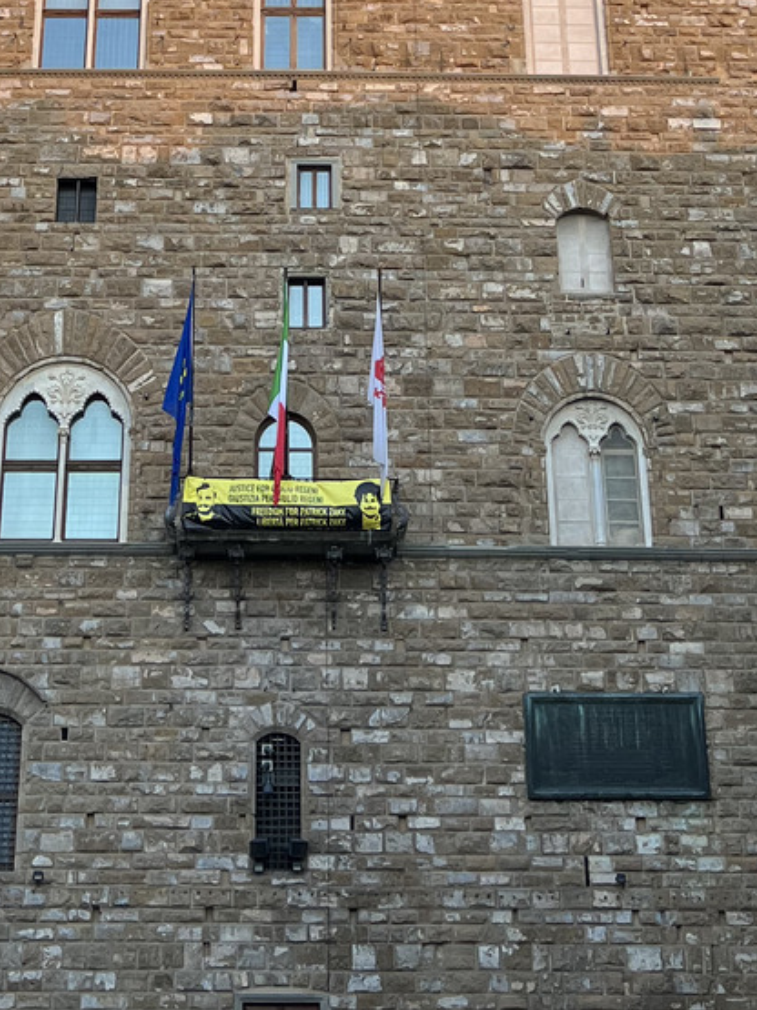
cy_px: -109
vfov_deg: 24.2
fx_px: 2188
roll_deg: +0.5
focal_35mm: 75
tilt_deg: +29.8
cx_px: 311
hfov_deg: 19.6
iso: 50
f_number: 1.5
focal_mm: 5.7
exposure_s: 1/367
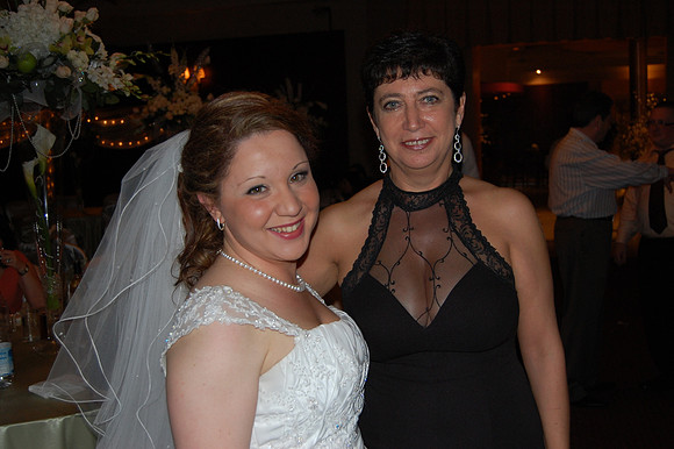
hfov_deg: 46.4
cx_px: 337
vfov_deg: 31.9
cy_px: 224
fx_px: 786
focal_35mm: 42
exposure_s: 1/60
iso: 400
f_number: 4.2
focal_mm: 28
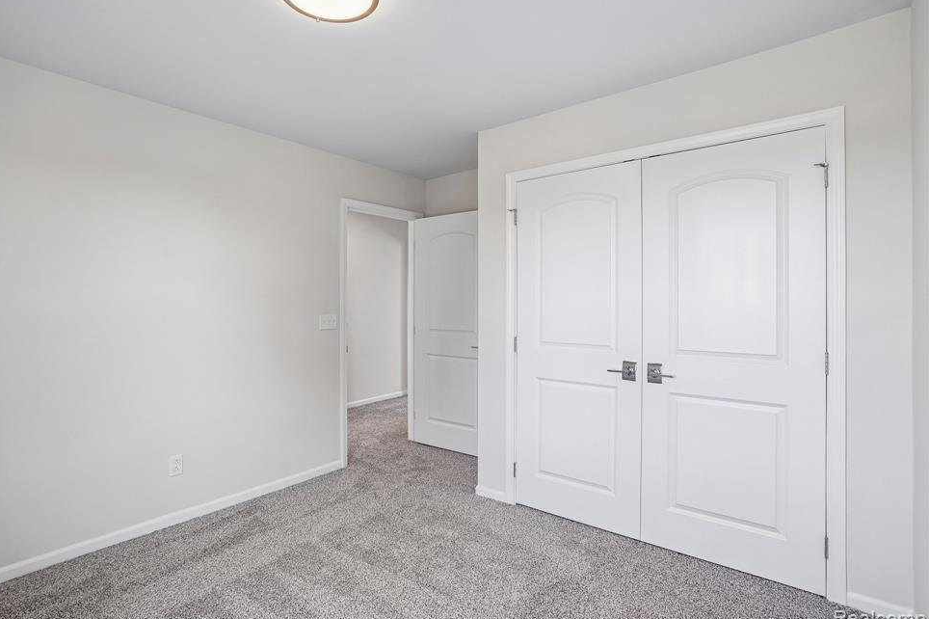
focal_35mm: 17
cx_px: 438
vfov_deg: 70.4
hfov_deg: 93.2
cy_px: 305
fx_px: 439
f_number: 8
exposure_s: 1/40
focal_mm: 16
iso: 400
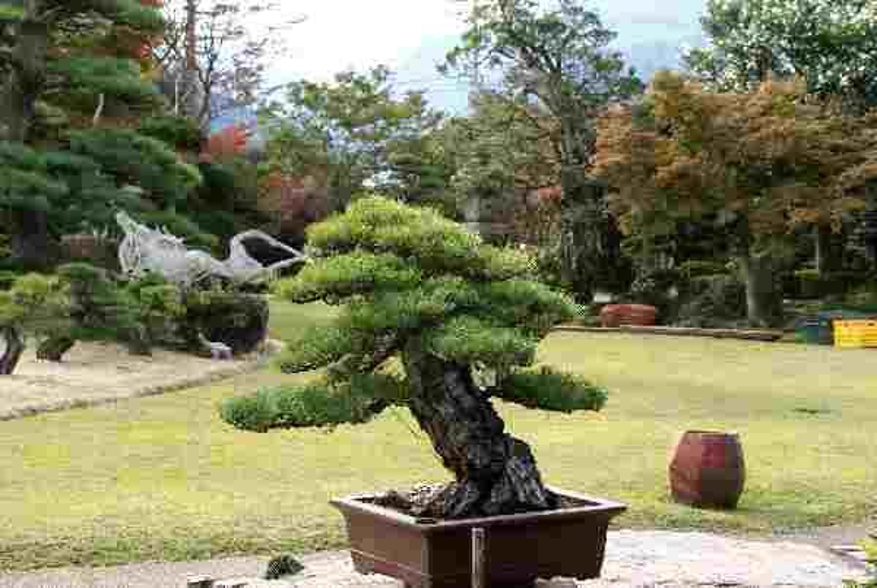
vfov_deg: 20.2
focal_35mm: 68
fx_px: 1647
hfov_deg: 29.8
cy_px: 294
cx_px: 438
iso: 100
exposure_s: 1/80
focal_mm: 45
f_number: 8
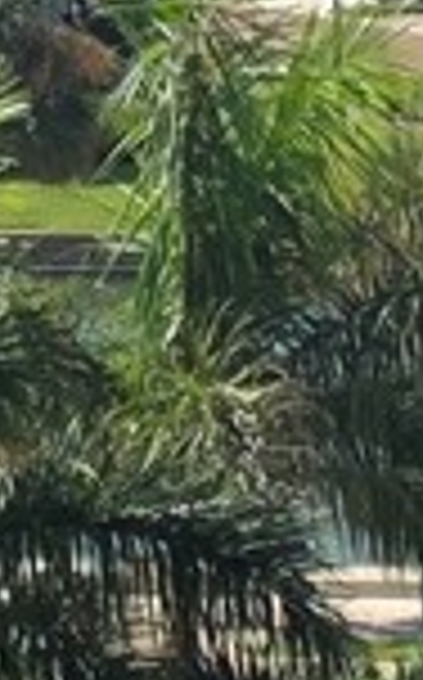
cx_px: -14
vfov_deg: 8.1
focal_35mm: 258
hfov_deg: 5.1
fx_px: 4772
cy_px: 680
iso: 80
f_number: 1.7
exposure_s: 1/5608
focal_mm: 6.25
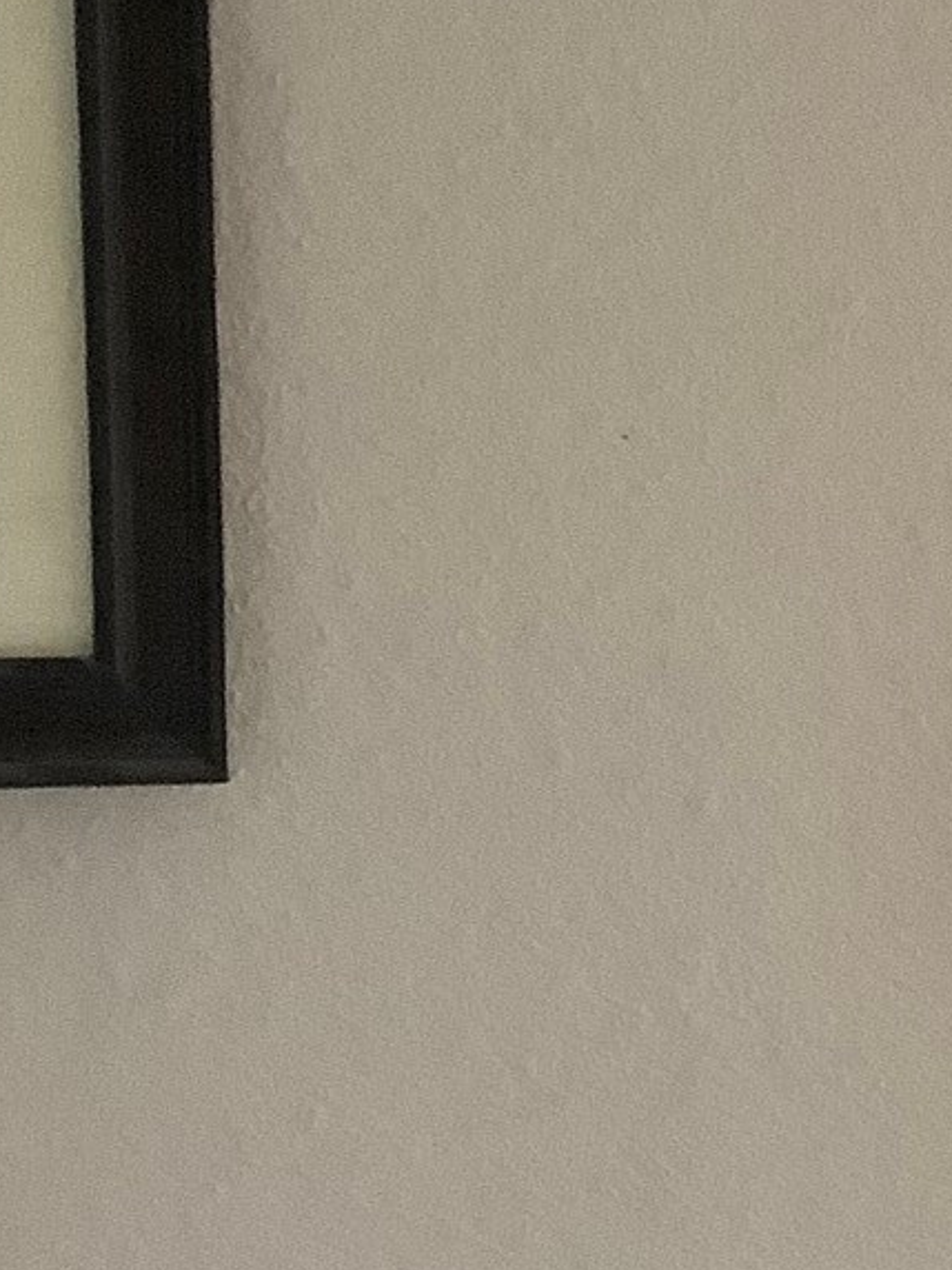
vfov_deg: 17.7
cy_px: 822
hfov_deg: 13.1
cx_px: 1072
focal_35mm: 111
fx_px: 4070
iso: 320
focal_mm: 3.3
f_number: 2.4
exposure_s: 1/60
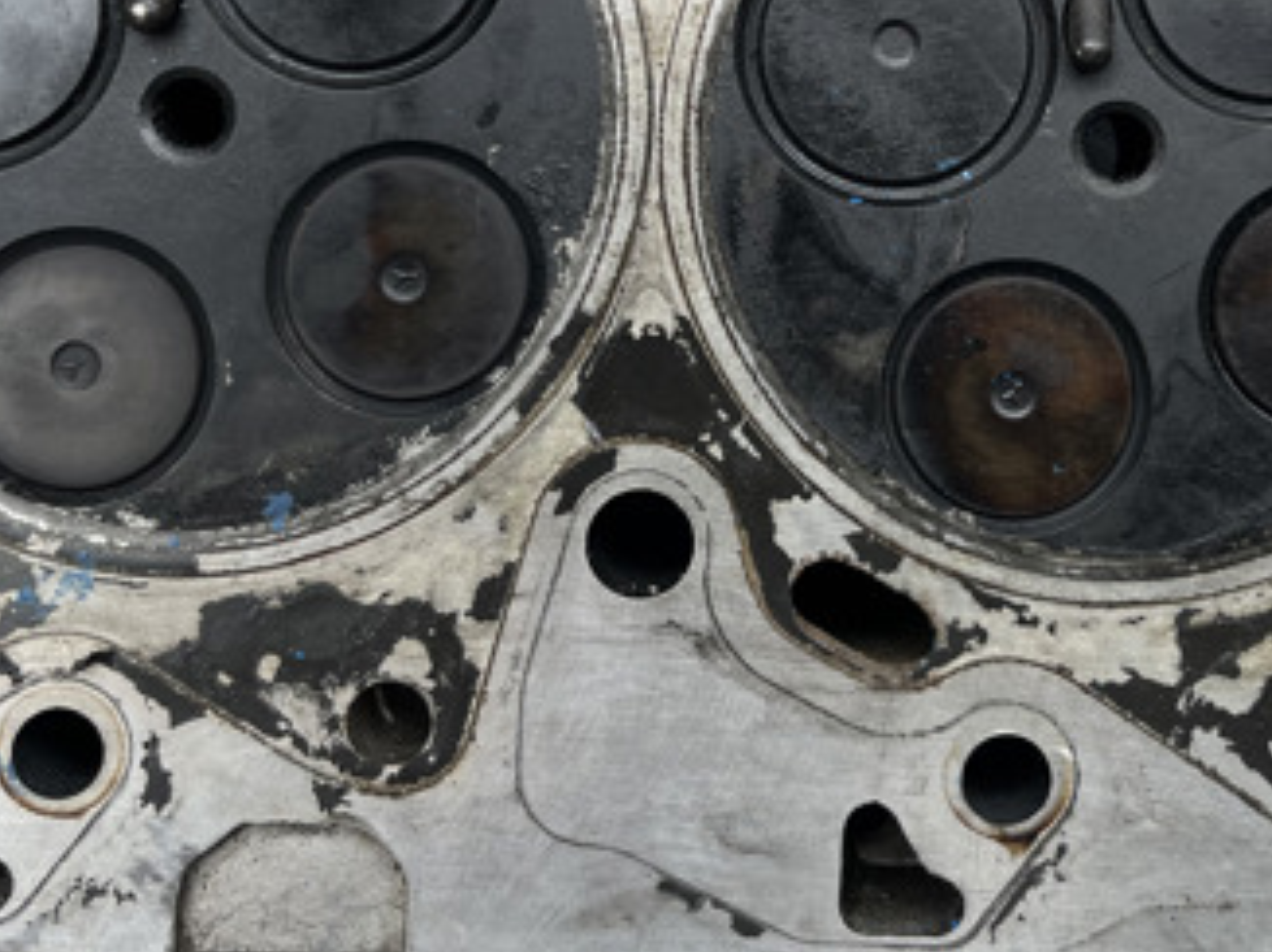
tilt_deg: -21.0
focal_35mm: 51
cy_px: 76
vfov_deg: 27.4
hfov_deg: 36.9
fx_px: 1873
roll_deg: +1.9
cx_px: 897
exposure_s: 1/569
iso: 50
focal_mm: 5.1
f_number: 1.6
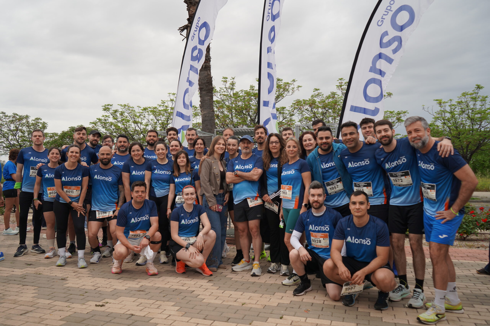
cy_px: 163
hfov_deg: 65.5
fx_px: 381
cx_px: 245
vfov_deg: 46.4
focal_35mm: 28
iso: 160
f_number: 4
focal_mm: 28
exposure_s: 1/160
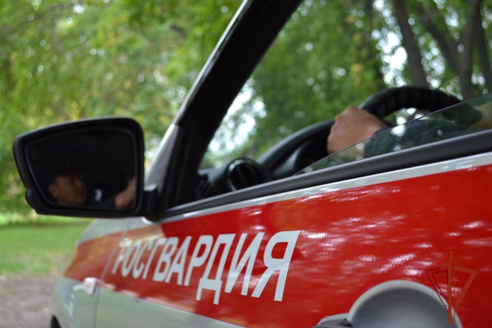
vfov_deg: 30.8
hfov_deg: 45.0
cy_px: 164
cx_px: 246
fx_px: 594
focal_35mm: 44
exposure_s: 1/60
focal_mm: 29
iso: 400
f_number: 4.5
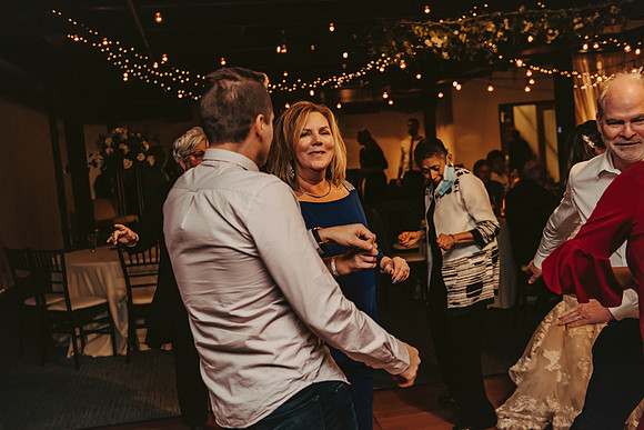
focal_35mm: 45
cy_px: 215
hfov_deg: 43.6
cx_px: 322
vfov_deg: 29.9
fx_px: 805
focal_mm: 45
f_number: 3.2
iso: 2000
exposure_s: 1/200
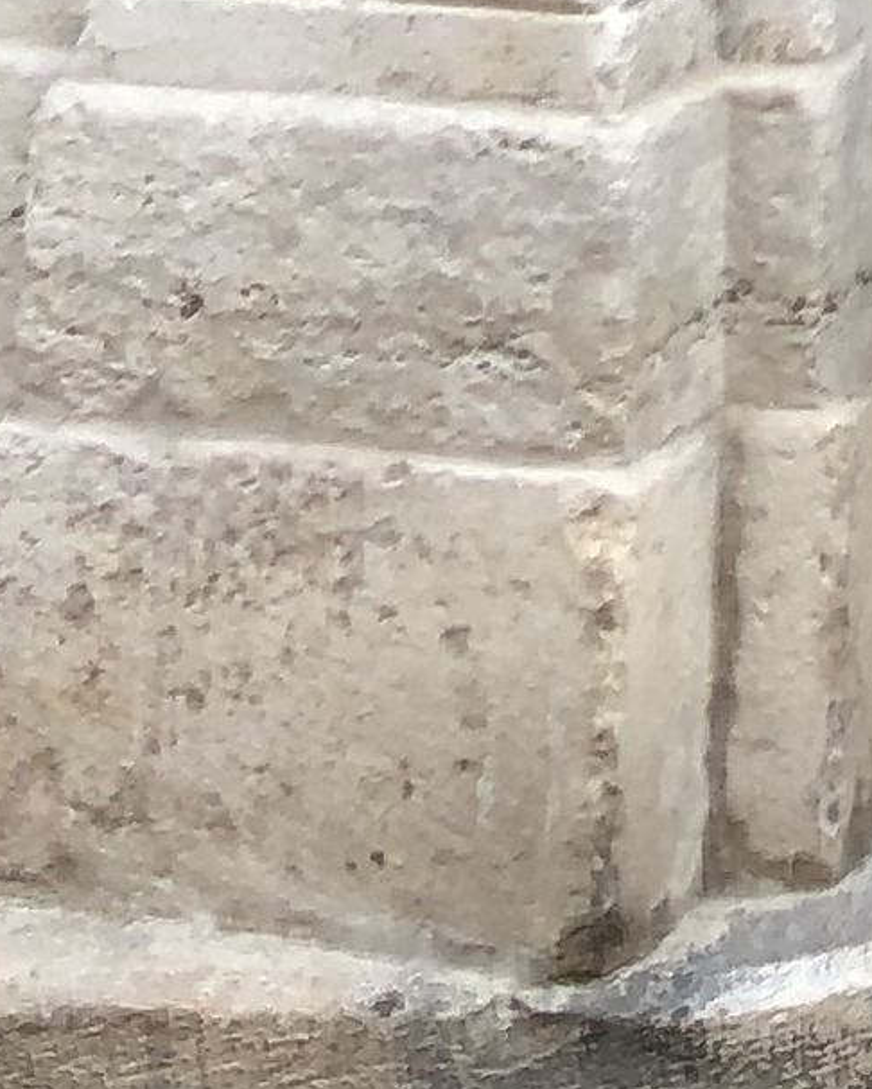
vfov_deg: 8.7
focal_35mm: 180
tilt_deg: +9.7
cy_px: -2289
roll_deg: +1.2
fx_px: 5804
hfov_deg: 7.8
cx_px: 2325
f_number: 1.8
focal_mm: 4
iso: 20
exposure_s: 1/134
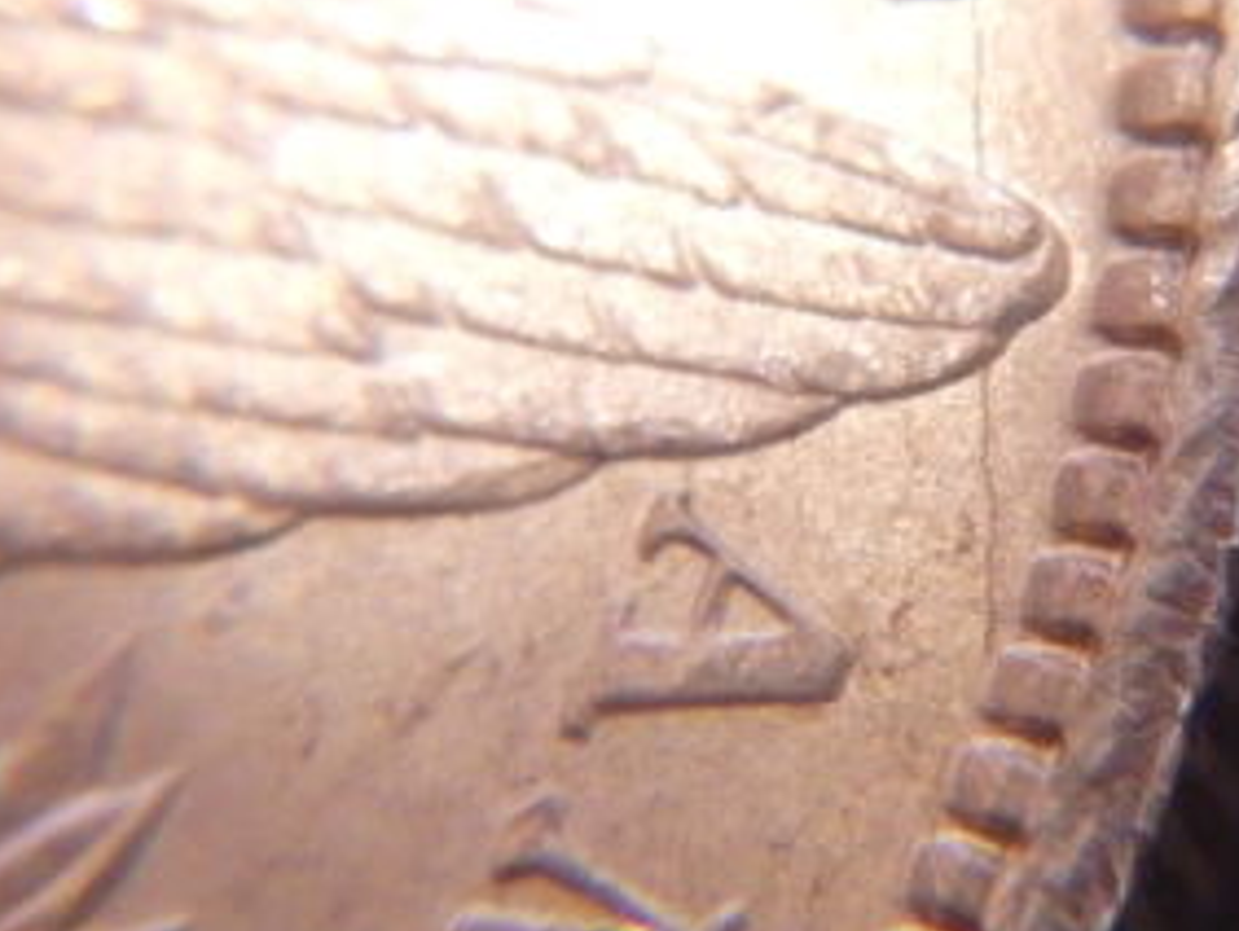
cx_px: 839
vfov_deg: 12.6
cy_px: 156
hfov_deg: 16.8
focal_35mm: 117
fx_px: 4191
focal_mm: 11.9
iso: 3200
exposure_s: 1/25
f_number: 4.4
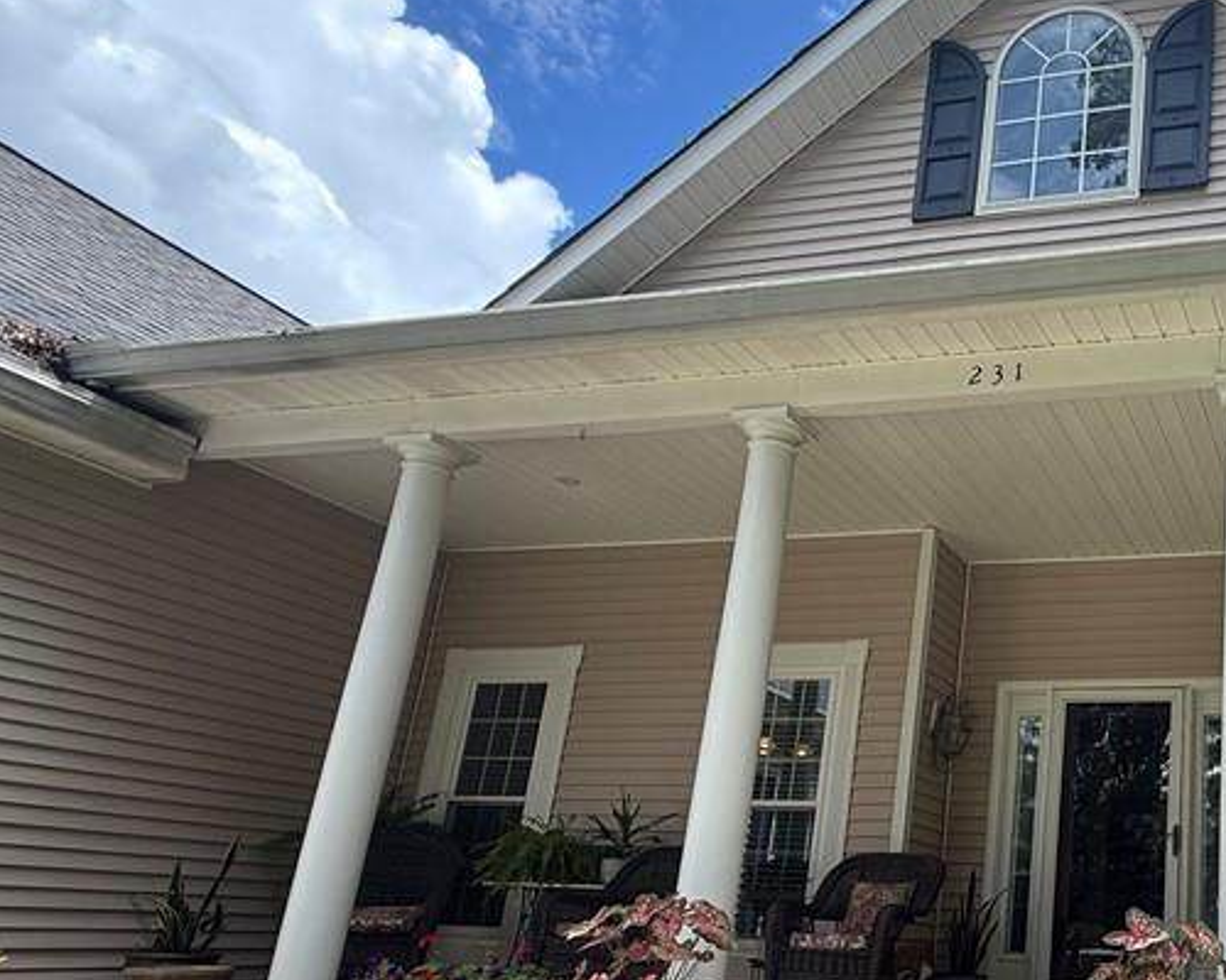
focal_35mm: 28
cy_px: 676
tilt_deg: +15.7
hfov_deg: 52.1
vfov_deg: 50.3
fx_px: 1016
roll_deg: -2.1
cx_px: 1172
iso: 50
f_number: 2.2
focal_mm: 2.22
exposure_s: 1/427
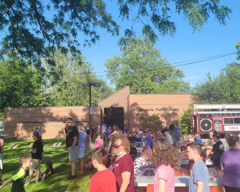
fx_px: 298
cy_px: 95
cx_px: 118
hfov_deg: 43.8
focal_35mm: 42
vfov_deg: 35.7
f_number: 1.8
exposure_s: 1/1418
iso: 40
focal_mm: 5.4
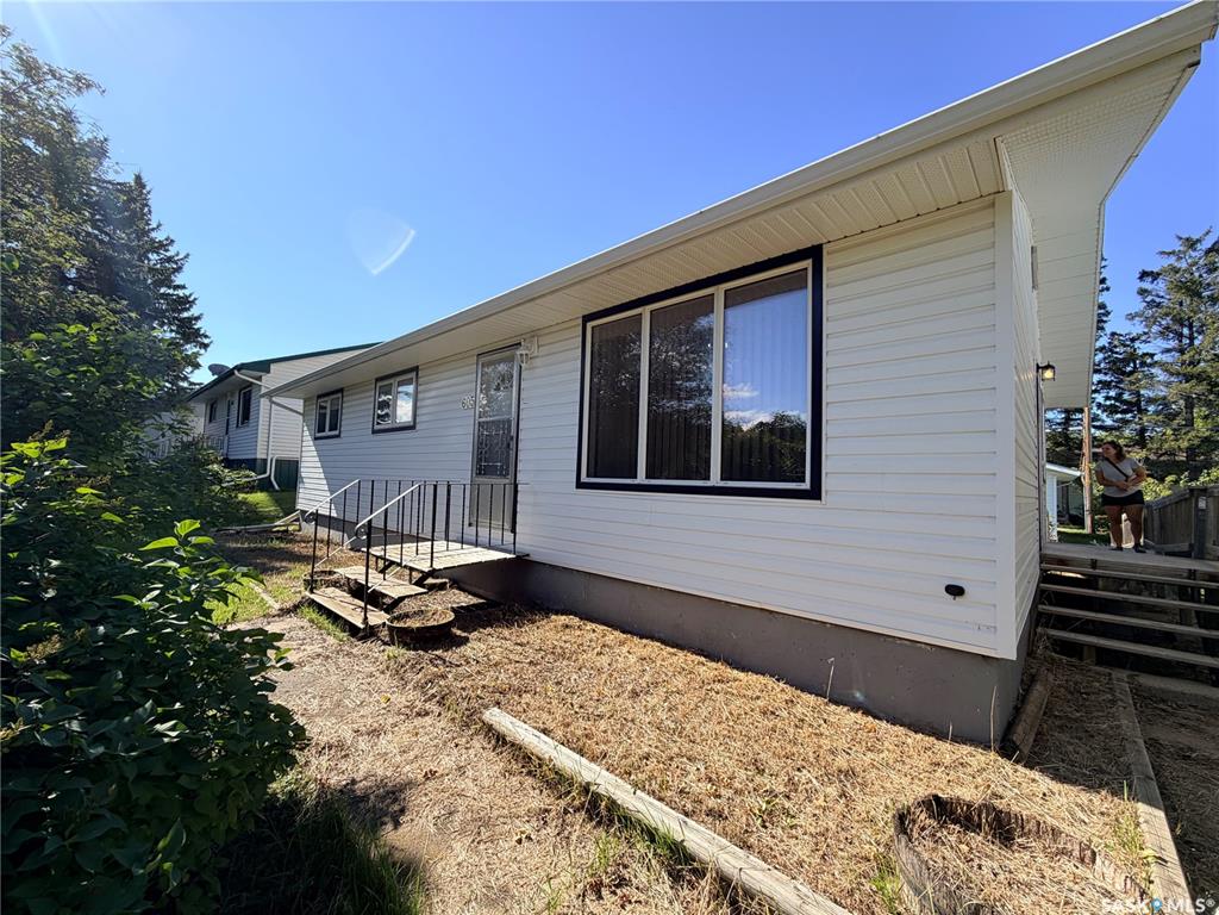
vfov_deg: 85.7
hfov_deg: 102.1
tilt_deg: +8.6
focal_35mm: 14
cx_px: 610
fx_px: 493
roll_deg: -1.9
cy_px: 458
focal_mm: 2.22
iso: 32
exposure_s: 1/770
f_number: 2.2
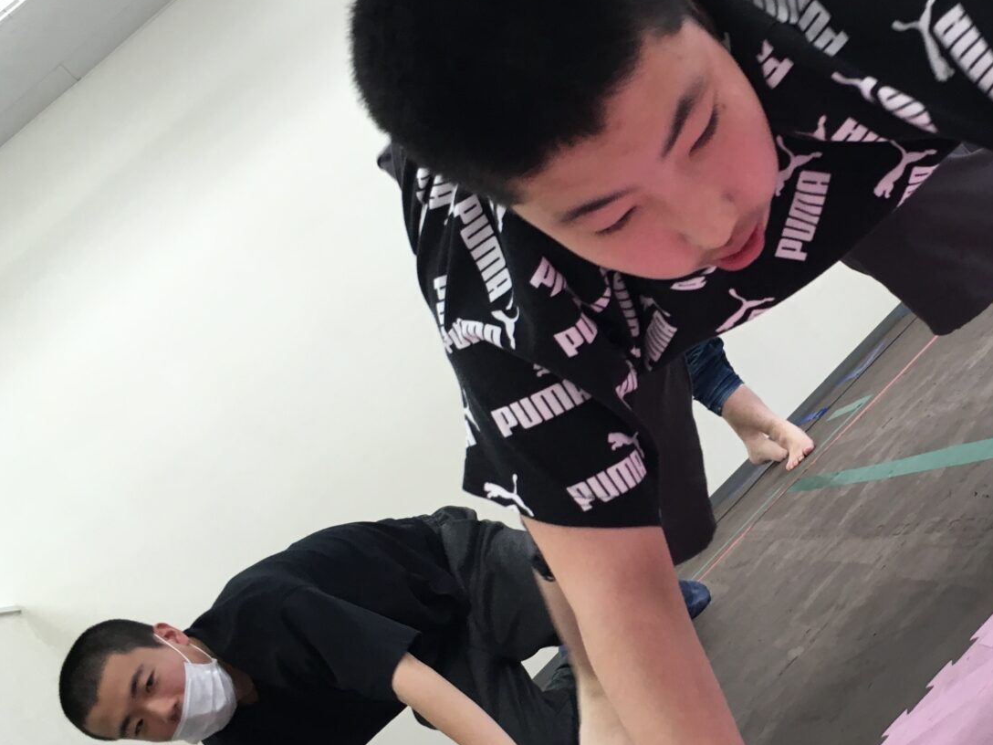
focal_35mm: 48
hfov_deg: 38.6
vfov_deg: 30.3
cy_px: 384
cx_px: 747
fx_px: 1377
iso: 40
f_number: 2.2
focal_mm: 4.15
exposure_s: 1/30
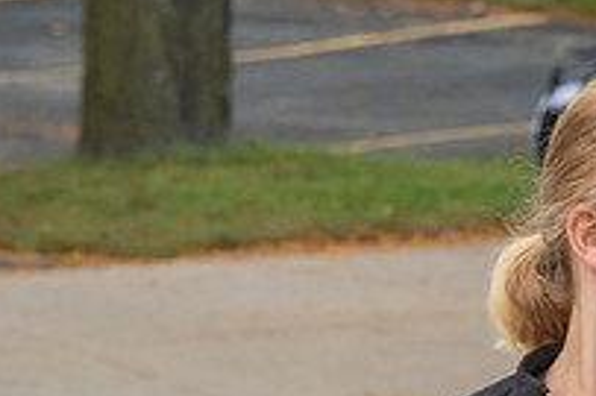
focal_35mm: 544
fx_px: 8999
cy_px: 459
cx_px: 464
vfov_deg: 2.5
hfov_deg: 3.8
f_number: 11
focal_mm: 190
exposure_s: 1/320
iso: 3200
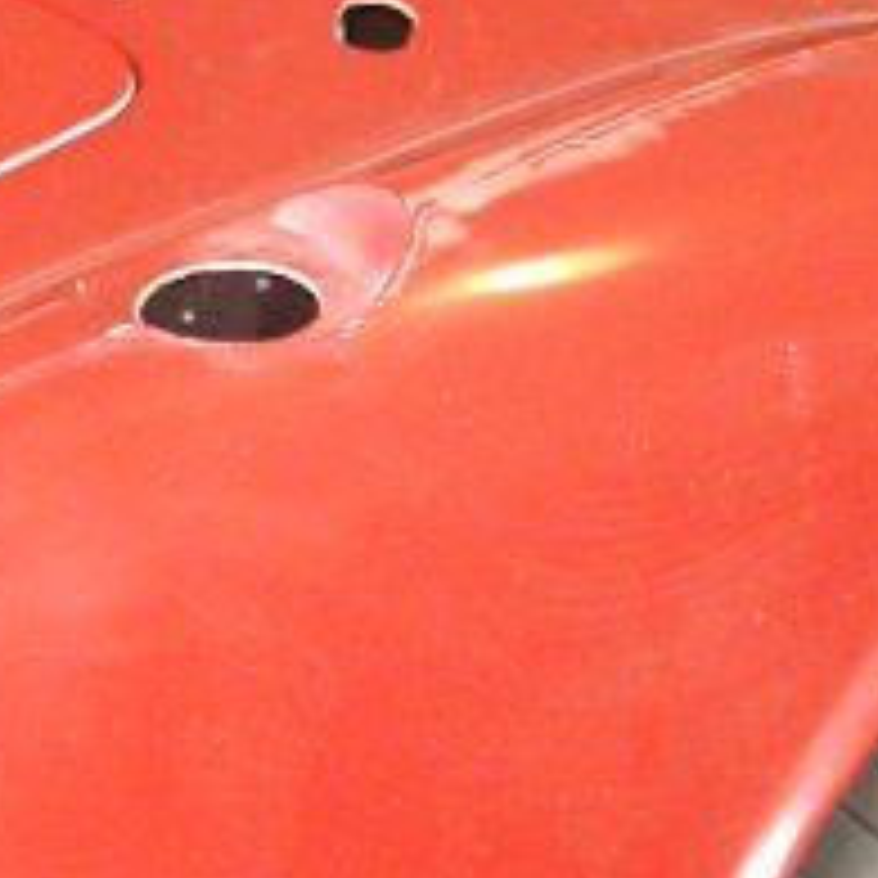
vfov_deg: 9.9
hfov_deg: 9.9
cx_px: 545
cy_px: 90
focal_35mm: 176
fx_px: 5051
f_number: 2.8
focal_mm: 7.8
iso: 320
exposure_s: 1/40
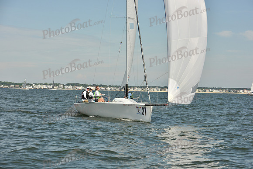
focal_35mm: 100
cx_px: 126
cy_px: 84
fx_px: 703
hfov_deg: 20.4
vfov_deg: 13.7
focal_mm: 100
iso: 320
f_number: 8
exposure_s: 1/2000
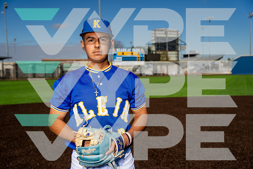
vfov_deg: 34.2
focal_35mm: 39
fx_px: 274
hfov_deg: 49.5
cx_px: 126
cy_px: 84
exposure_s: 1/2500
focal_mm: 39
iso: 100
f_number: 4
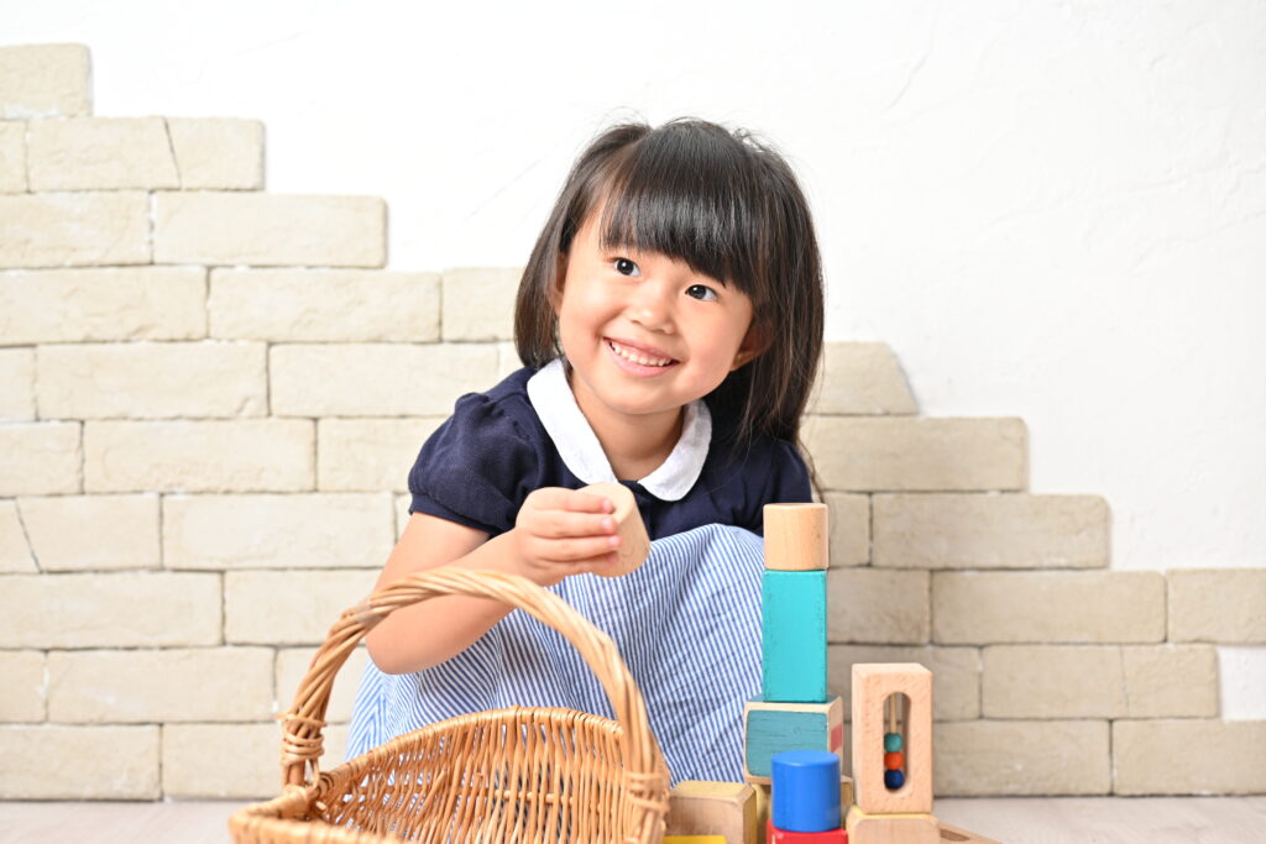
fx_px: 1758
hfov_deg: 39.6
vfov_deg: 27.0
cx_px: 633
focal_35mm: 50
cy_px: 422
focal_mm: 50
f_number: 3.5
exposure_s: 1/200
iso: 100
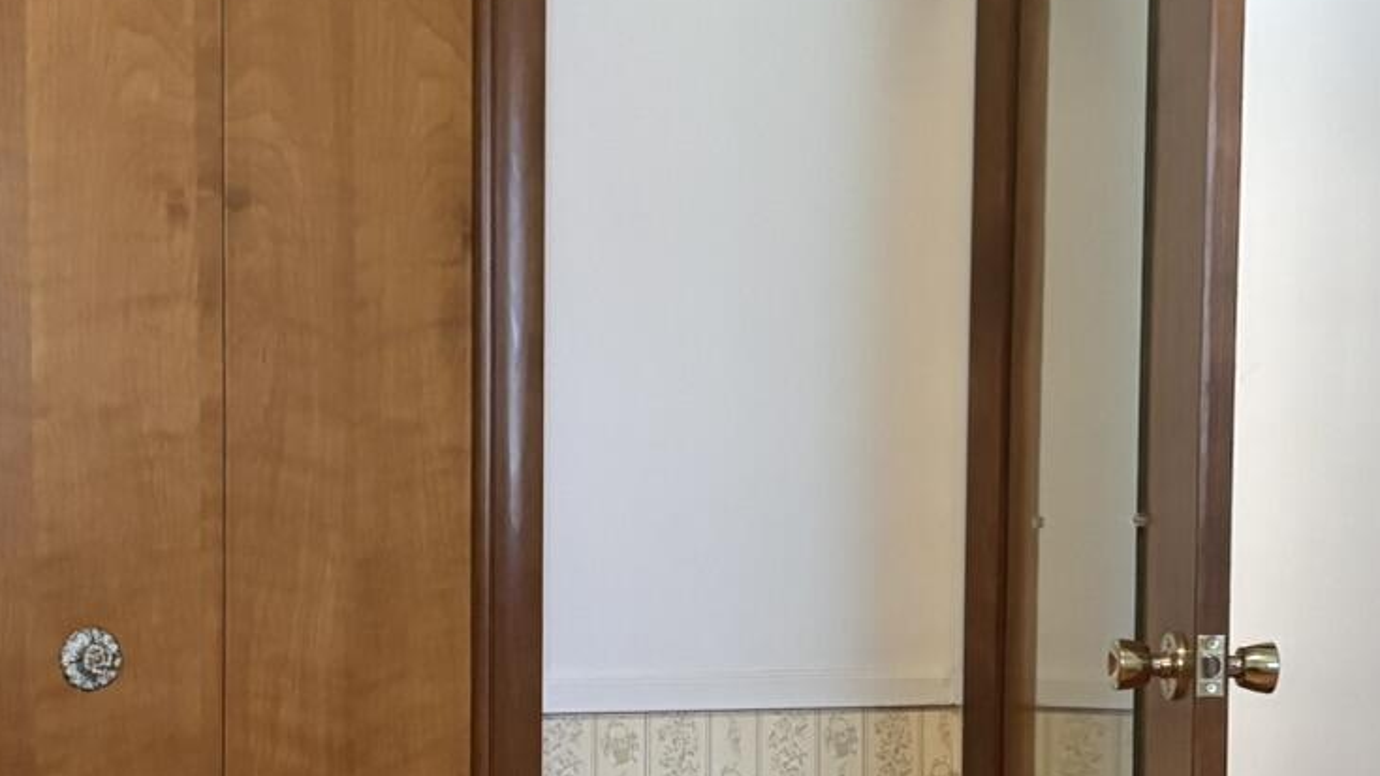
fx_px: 2891
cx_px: 679
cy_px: 603
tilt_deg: -1.5
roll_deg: +0.1
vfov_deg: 15.2
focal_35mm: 79
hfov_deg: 26.8
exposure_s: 1/30
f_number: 1.6
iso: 500
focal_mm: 5.96
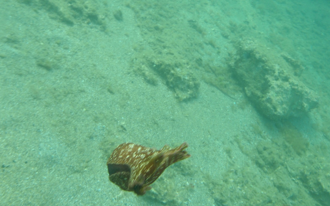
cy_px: 101
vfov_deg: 41.8
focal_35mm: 30
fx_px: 270
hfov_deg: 62.9
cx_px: 165
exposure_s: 1/40
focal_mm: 5
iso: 64
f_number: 5
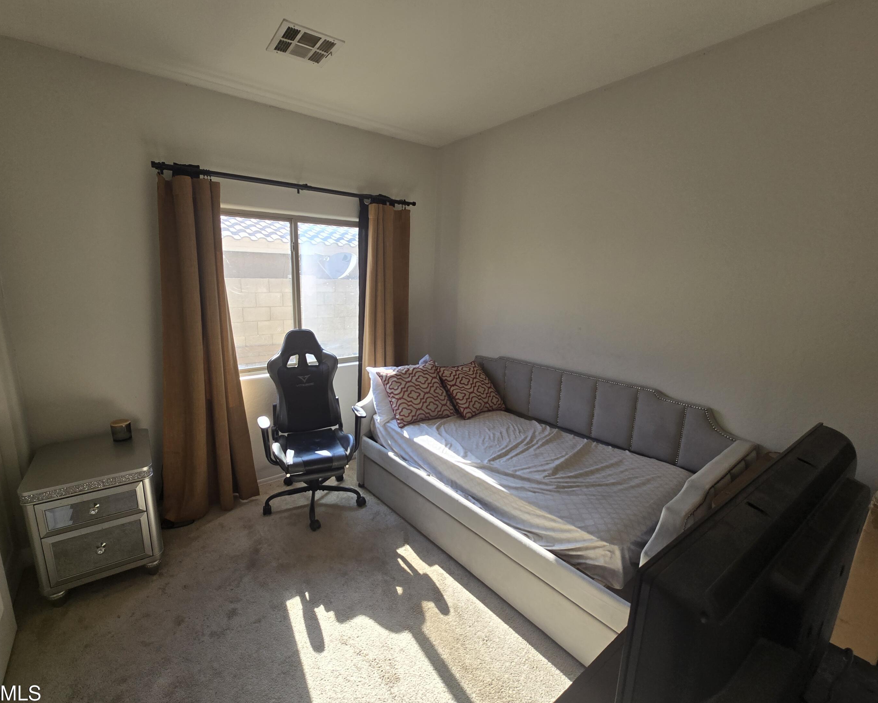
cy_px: 363
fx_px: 364
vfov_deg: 87.9
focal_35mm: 14
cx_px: 403
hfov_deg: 100.5
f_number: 2.2
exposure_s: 1/200
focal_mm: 2.2
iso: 50
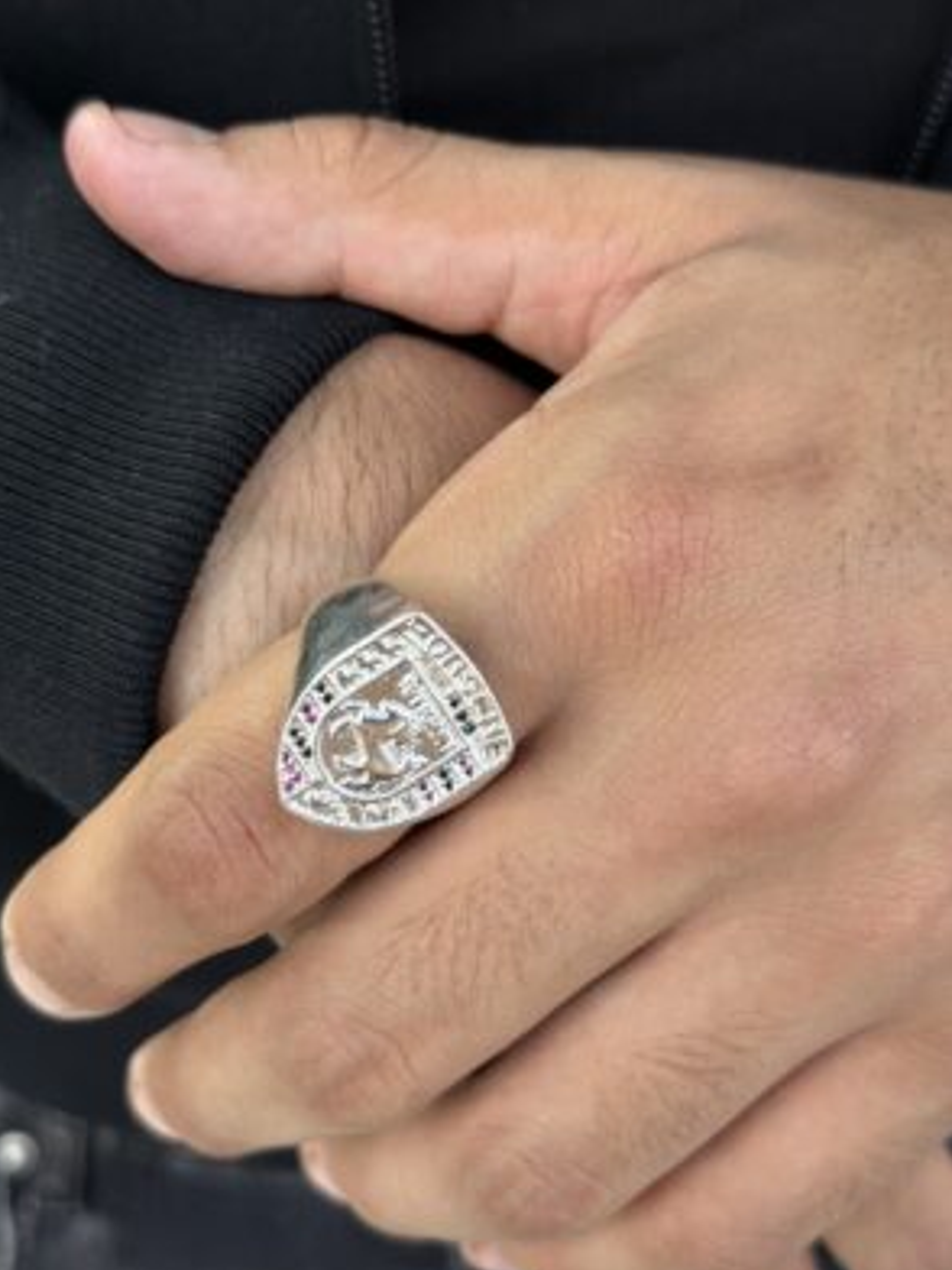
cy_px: 645
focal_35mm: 49
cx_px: 470
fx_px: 1797
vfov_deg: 38.9
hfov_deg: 29.7
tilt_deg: -45.7
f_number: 1.78
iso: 200
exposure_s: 1/50
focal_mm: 6.76
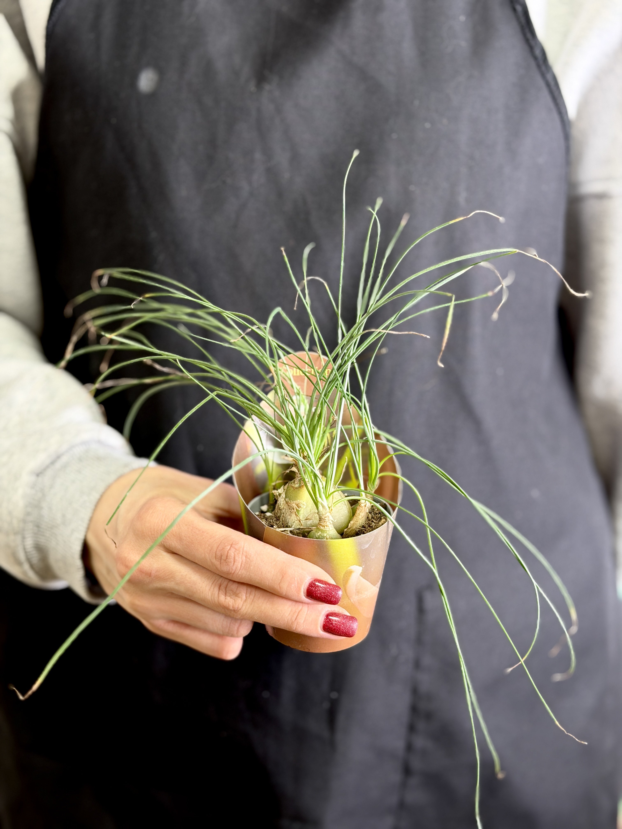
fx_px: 1150
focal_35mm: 48
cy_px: 414
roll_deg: +0.2
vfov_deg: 39.7
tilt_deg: -17.8
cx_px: 311
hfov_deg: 30.3
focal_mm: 6.76
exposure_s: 1/60
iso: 100
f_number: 1.78
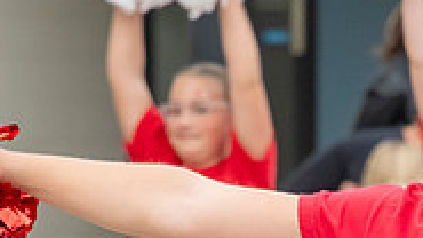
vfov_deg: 1.2
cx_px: 368
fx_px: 11058
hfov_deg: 2.2
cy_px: 317
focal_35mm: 986
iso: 3200
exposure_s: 1/250
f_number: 11
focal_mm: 300
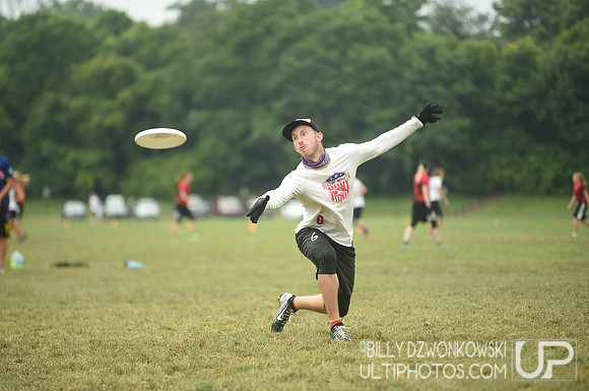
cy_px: 196
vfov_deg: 6.8
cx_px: 294
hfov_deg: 10.3
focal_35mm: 200
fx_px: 3268
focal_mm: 200
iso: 320
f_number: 2.8
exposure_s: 1/1250
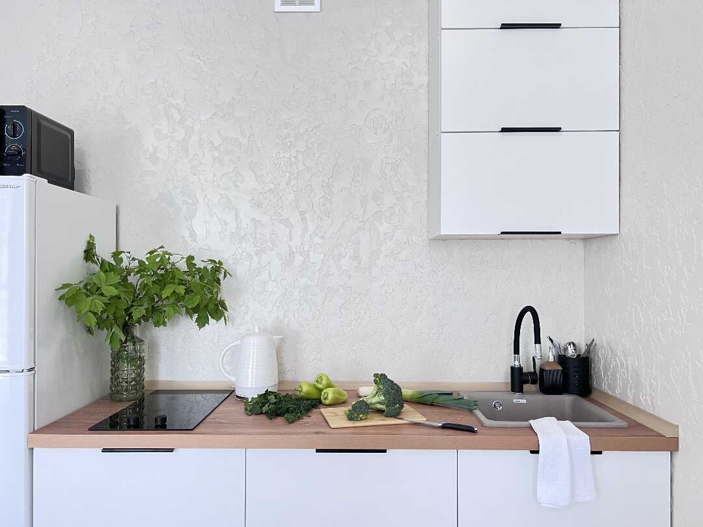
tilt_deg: +0.3
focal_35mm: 26
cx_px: 352
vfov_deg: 53.1
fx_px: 528
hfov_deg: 67.3
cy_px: 264
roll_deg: +0.6
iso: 125
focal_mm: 5.7
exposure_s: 1/50
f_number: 1.5
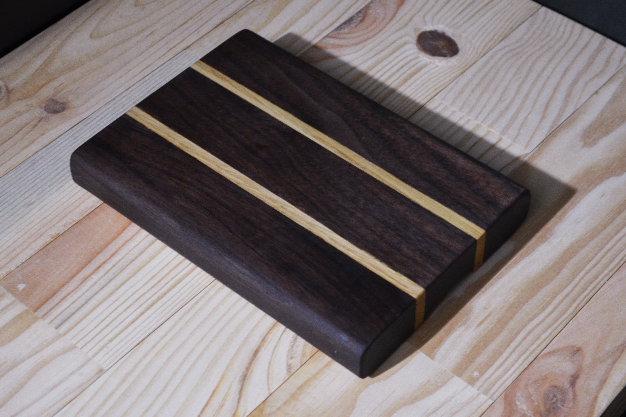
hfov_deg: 27.7
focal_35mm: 73
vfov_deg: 18.7
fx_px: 1269
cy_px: 209
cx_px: 314
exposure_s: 1/40
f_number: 5.3
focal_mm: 48
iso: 800
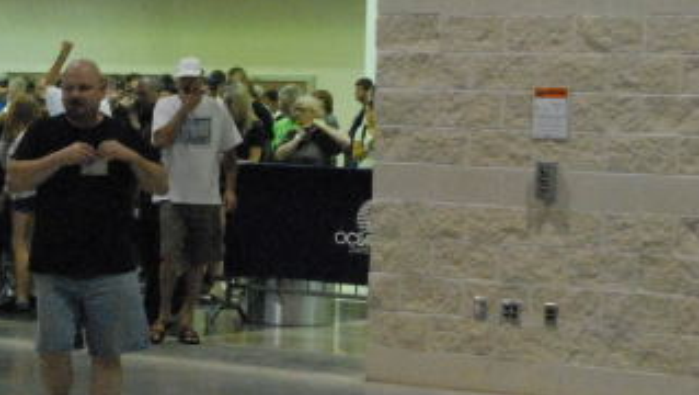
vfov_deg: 9.9
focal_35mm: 122
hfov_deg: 17.3
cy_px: 148
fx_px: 2269
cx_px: 68
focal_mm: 31
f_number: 7.1
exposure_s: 1/180
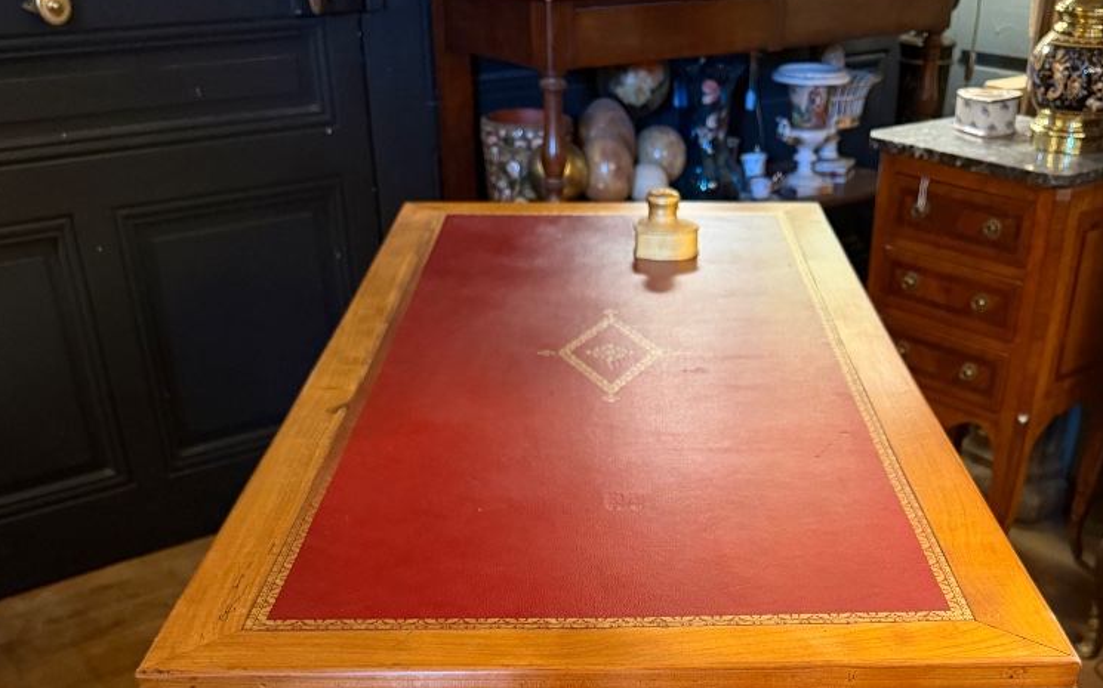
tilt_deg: -35.0
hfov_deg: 48.0
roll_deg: -1.3
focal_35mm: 41
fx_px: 1232
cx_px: 659
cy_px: 728
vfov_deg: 28.7
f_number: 1.78
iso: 640
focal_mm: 6.76
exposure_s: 1/33
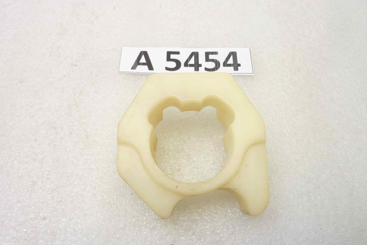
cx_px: 186
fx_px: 275
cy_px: 132
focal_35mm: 27
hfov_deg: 67.4
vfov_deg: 47.9
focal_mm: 4.1
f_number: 3.3
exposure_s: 1/15
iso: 80
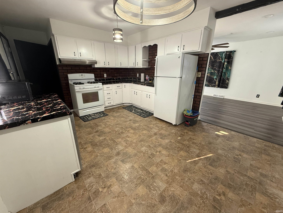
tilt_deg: -17.2
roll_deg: -0.7
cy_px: 106
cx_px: 142
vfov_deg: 85.7
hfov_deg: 102.1
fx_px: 114
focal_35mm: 14
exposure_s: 1/60
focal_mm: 2.22
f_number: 2.2
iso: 200
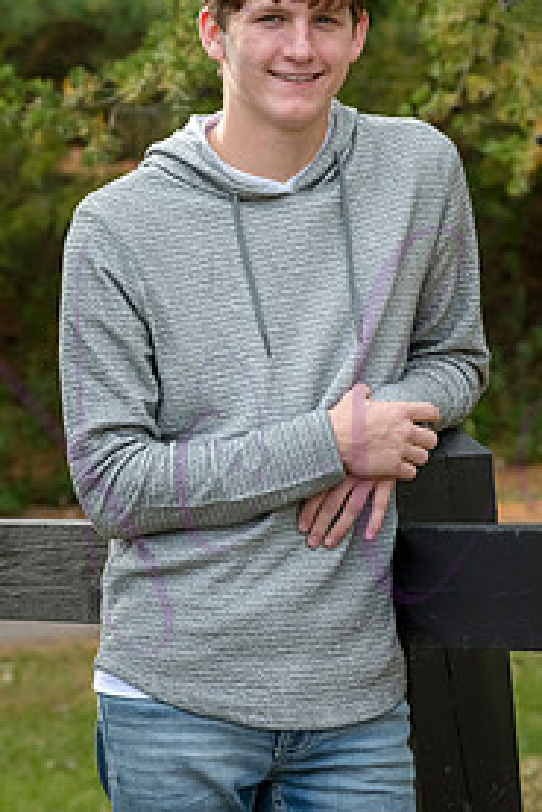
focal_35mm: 182
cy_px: 270
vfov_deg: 11.3
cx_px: 293
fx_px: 4105
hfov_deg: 7.6
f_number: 9
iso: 800
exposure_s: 1/400
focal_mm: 112
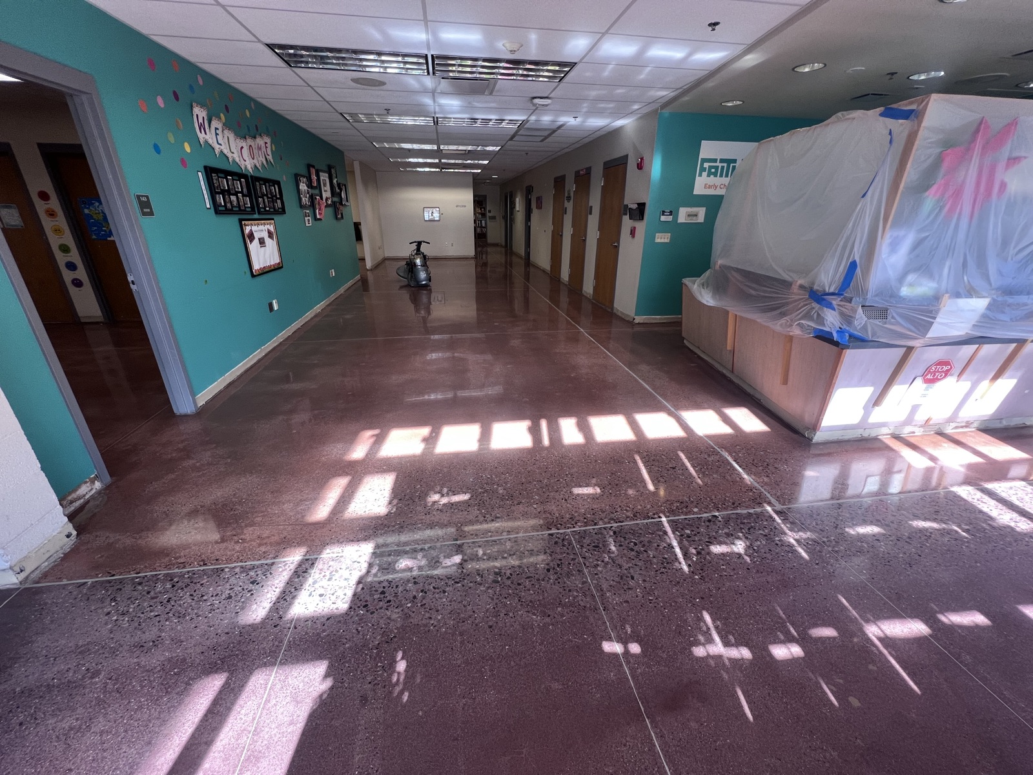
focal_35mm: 13
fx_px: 388
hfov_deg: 106.2
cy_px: 388
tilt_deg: -22.9
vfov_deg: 89.9
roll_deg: -0.4
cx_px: 516
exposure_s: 1/99
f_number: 1.8
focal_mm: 1.57
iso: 80
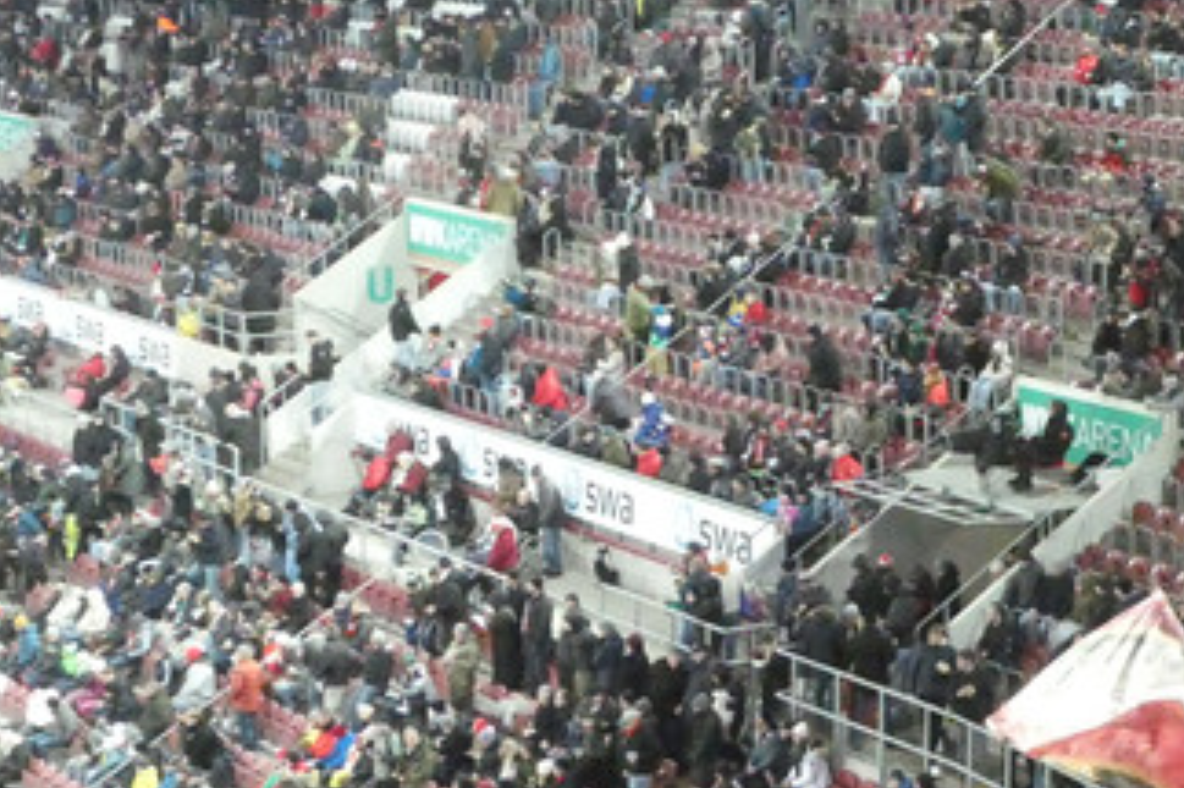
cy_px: 542
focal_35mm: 103
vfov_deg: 13.3
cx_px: 1074
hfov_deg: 19.5
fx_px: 3386
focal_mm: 9
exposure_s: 1/80
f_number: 4.1
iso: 3200
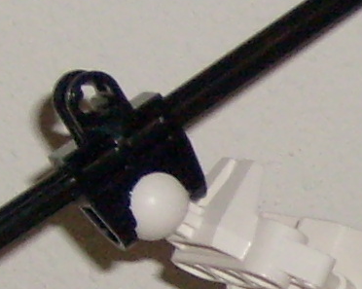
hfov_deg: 6.0
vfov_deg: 4.8
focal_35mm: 318
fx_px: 3404
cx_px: 530
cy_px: 312
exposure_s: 1/45
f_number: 3
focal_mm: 7.2
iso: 100
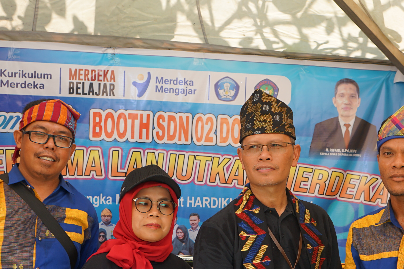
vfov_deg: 20.0
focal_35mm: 67
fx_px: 752
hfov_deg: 29.9
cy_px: 237
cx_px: 265
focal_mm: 31
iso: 160
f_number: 4
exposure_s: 1/160
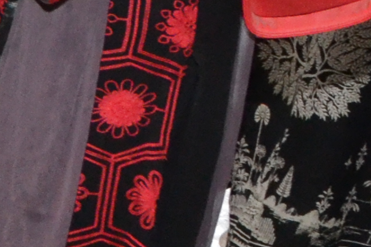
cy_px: 5
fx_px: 1948
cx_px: -650
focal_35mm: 189
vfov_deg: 7.2
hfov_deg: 9.2
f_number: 9
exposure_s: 1/200
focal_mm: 18
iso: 1600
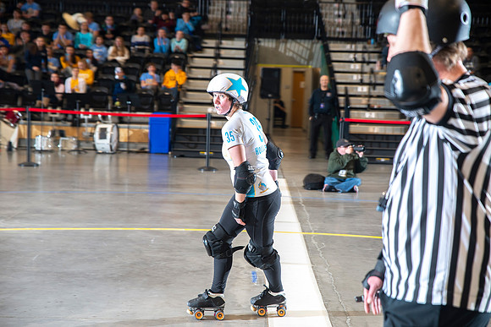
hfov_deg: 28.8
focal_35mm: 70
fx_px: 955
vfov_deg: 19.5
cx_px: 246
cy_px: 164
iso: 500
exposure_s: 1/160
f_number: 5
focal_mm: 70
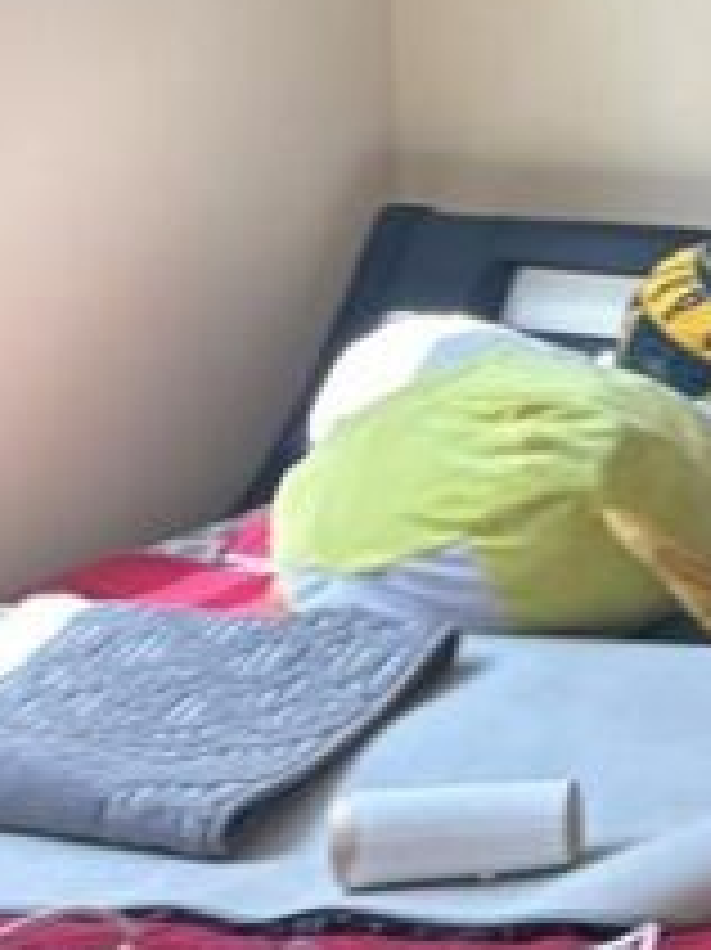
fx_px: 3454
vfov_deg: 15.2
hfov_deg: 10.5
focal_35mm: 126
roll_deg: -0.8
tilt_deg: -2.3
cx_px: 1539
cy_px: -135
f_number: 1.6
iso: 80
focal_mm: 5.96
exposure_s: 1/120
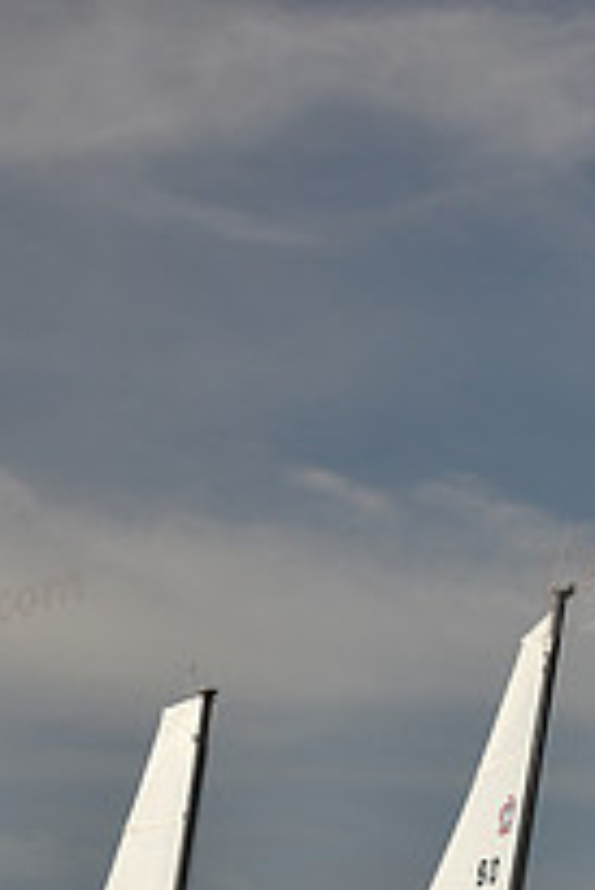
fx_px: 5742
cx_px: 311
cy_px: 1216
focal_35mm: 232
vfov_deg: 8.7
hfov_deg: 5.9
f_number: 8
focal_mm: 82
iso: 250
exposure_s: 1/640
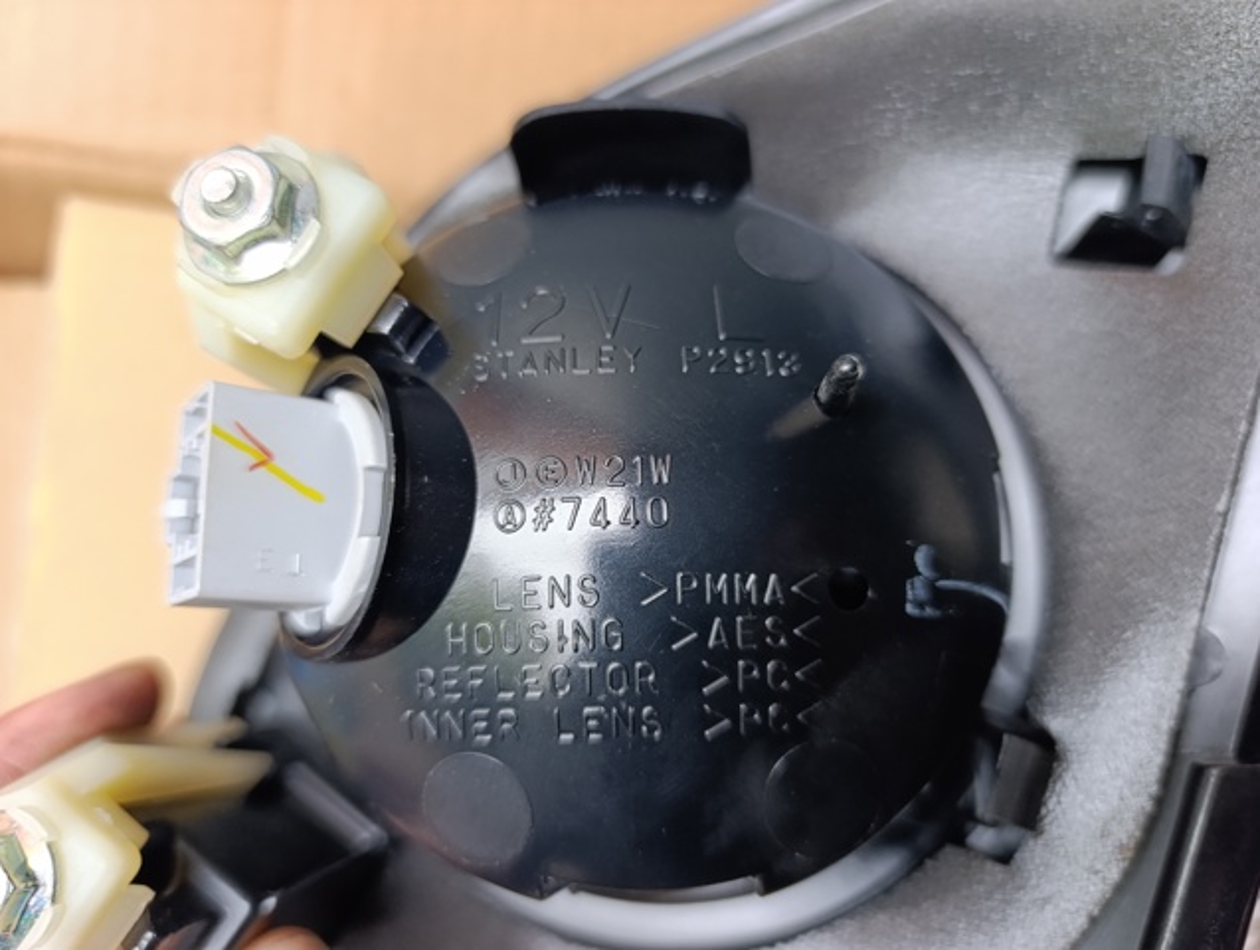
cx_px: 630
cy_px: 475
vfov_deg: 59.0
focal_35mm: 23
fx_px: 839
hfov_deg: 73.8
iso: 1000
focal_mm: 6.14
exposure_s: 1/100
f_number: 1.6
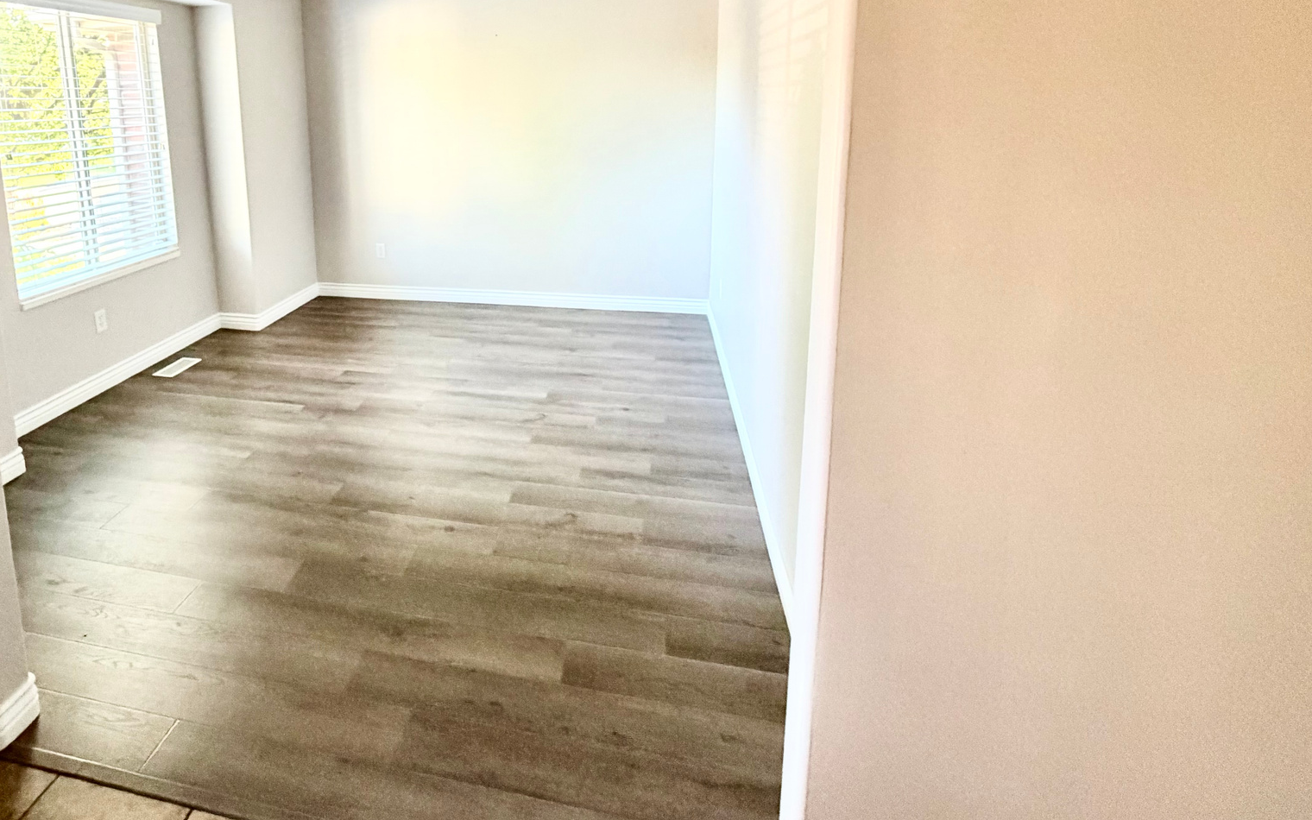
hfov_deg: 82.9
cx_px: 466
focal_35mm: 20
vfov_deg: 57.0
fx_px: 715
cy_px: 216
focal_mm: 2.22
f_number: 2.2
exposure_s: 1/48
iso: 500
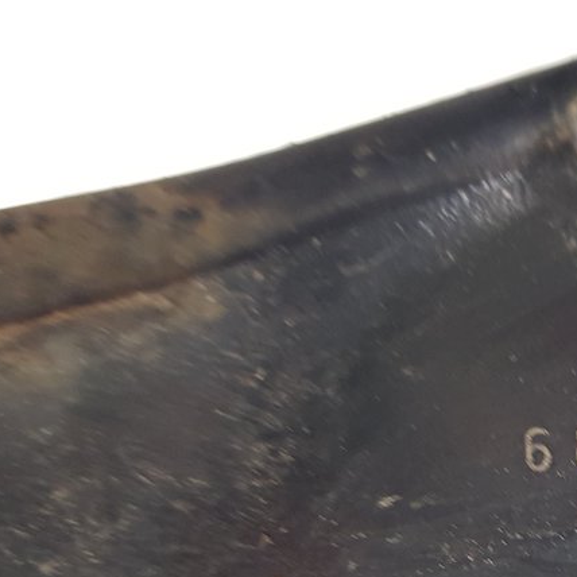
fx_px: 1037
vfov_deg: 30.7
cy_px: 414
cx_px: 640
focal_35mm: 55
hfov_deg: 28.2
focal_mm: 4.2
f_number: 1.7
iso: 200
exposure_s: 1/50
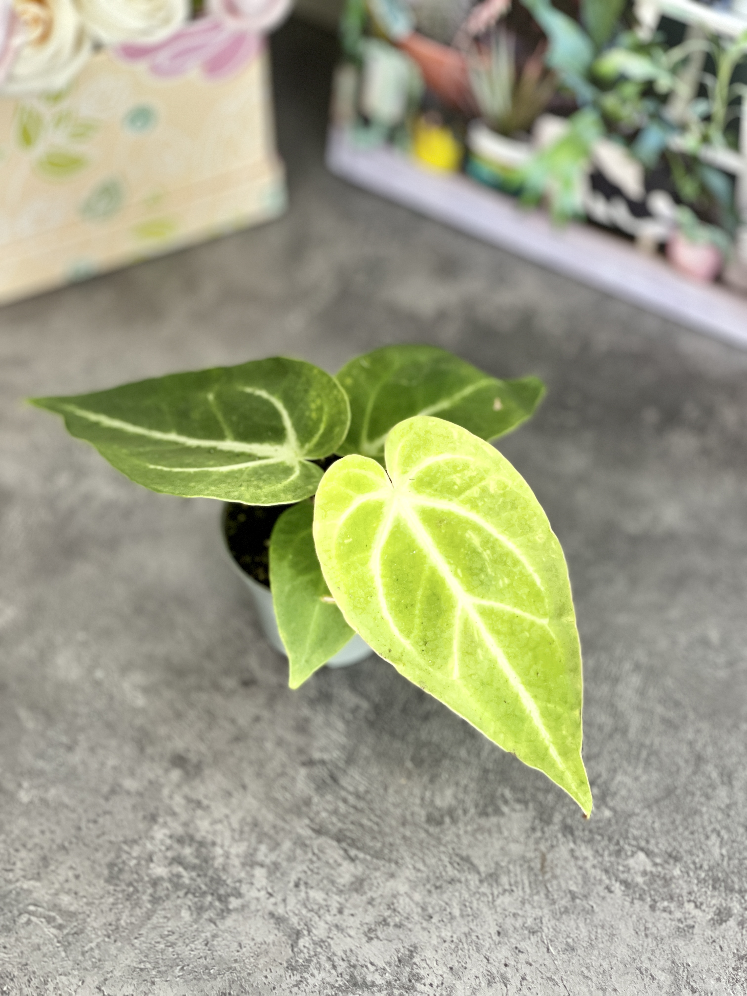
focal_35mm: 64
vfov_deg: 30.3
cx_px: 374
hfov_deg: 22.9
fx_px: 1841
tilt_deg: -50.7
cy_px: 498
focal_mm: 7.5
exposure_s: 1/121
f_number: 2.2
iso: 250
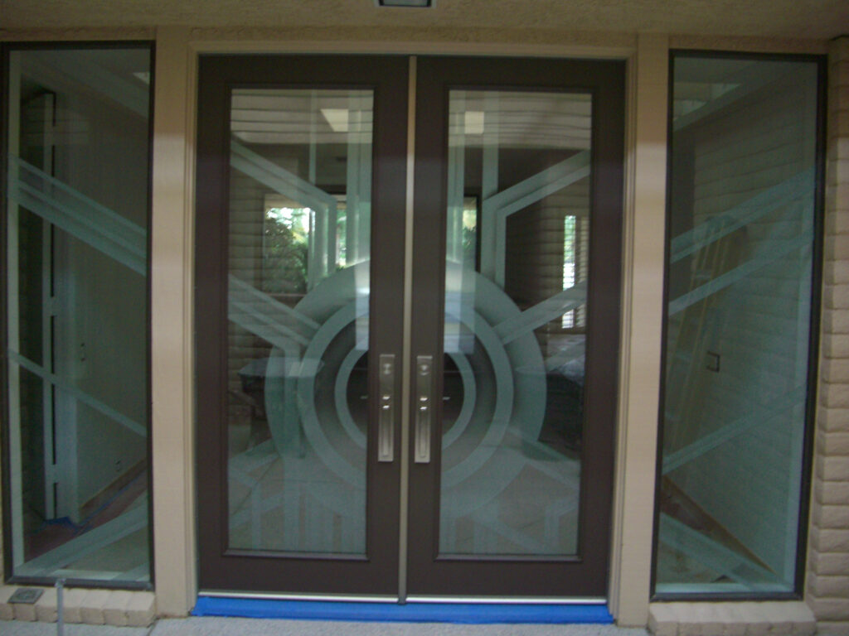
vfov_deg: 37.7
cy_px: 318
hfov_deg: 49.0
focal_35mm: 38
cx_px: 424
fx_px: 932
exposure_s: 1/8
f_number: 2.8
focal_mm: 7.9
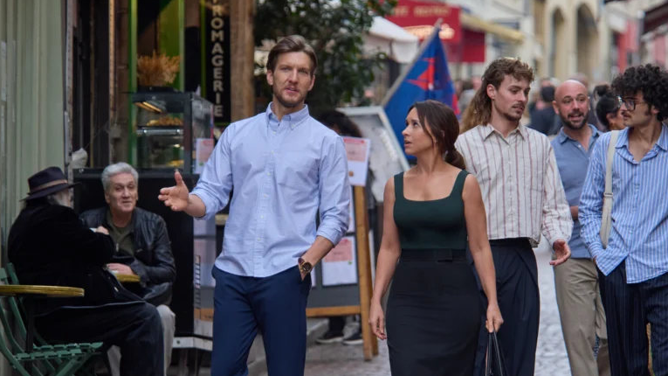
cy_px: 192
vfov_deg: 3.5
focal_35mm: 347
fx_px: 6145
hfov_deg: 6.2
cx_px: 334
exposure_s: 1/640
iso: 640
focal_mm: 220
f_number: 5.3
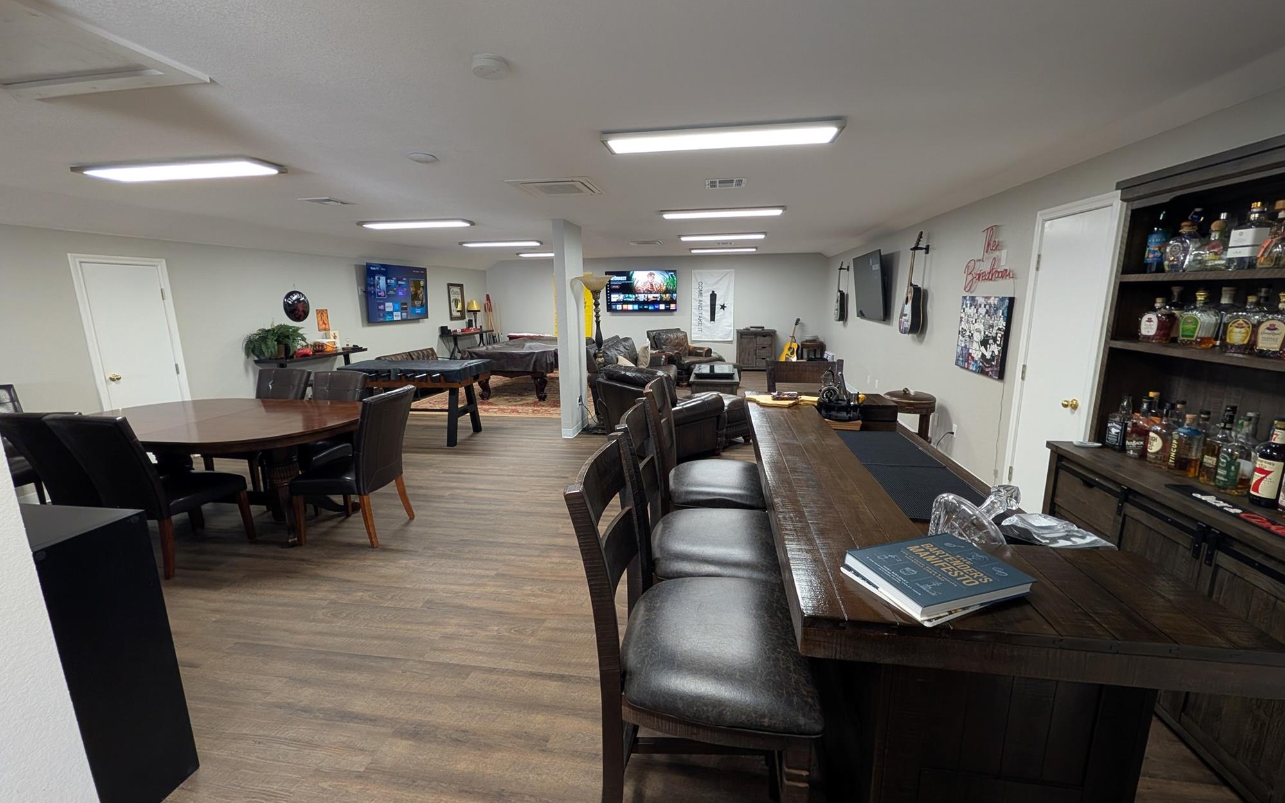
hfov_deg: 109.4
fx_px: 455
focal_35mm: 13
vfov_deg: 82.8
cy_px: 393
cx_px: 645
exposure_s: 1/60
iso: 150
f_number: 1.7
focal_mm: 2.02
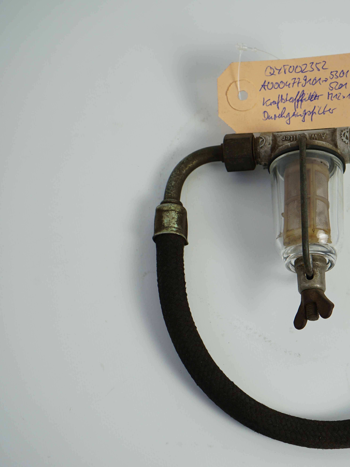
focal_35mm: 81
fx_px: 1092
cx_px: 293
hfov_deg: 18.0
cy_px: 234
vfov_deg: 24.1
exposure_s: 1/200
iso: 200
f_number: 7.1
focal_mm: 56
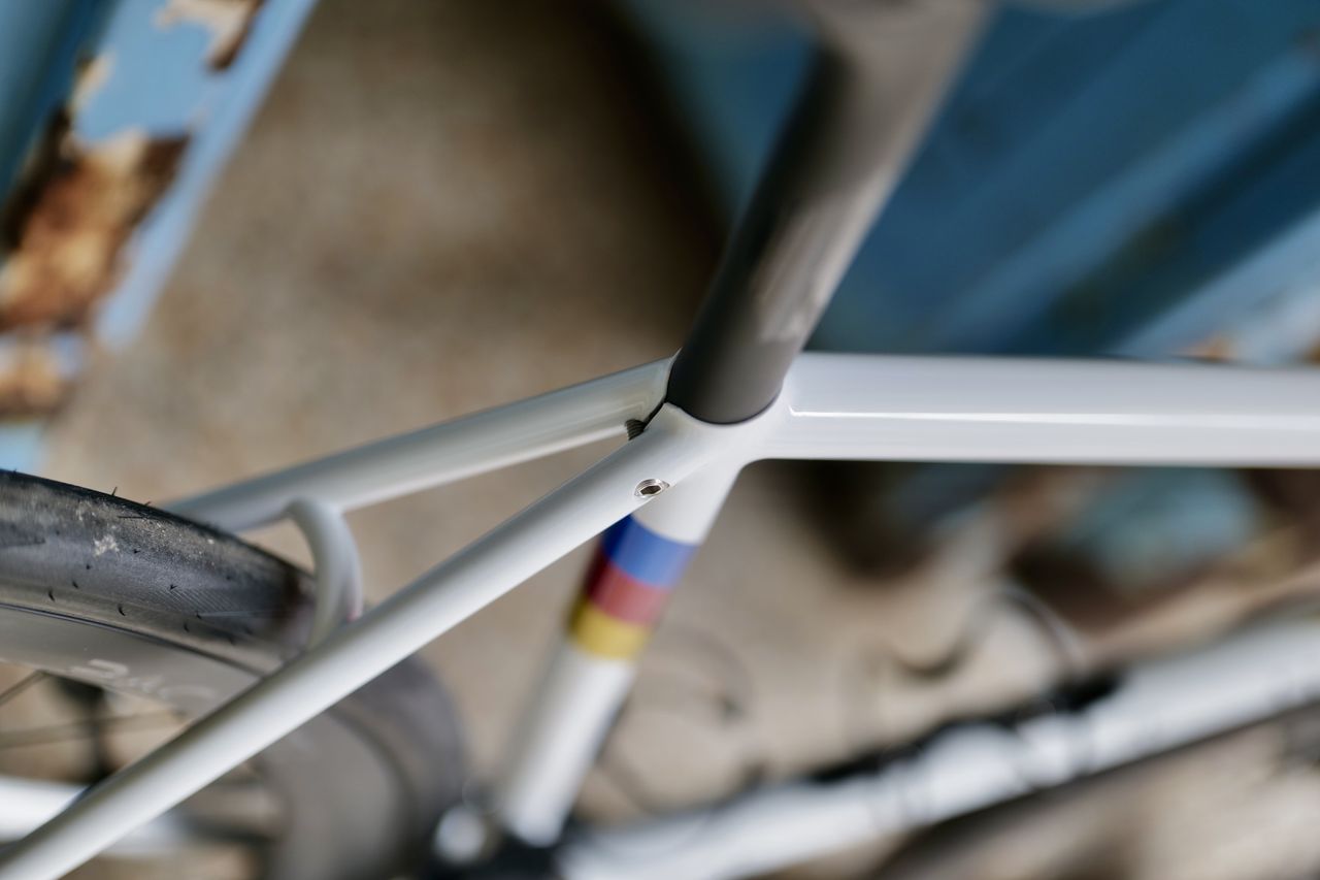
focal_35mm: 50
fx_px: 1833
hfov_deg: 39.6
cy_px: 440
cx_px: 660
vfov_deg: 27.0
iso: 160
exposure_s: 1/125
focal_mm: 50
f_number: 1.4
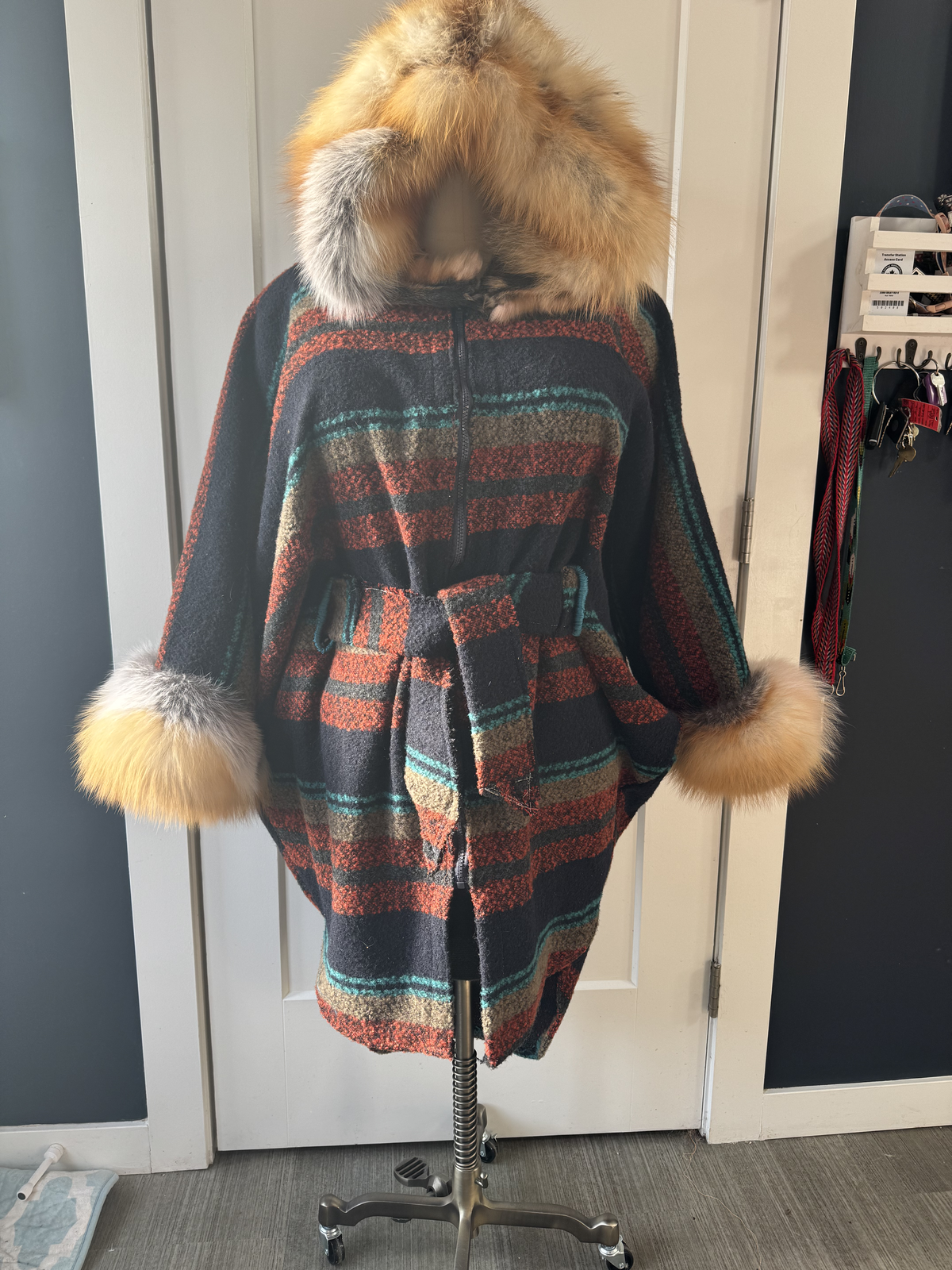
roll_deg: -2.0
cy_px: 635
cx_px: 476
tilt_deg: -12.8
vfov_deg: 71.6
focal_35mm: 24
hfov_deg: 56.8
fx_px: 880
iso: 80
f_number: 1.78
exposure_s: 1/121
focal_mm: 6.76
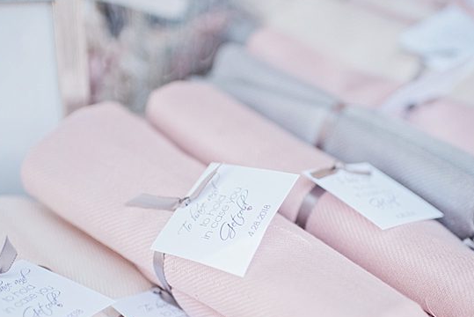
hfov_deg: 32.9
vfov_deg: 22.1
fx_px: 804
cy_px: 225
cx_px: 246
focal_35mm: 61
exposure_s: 1/4000
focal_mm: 35
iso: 1000
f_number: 1.8
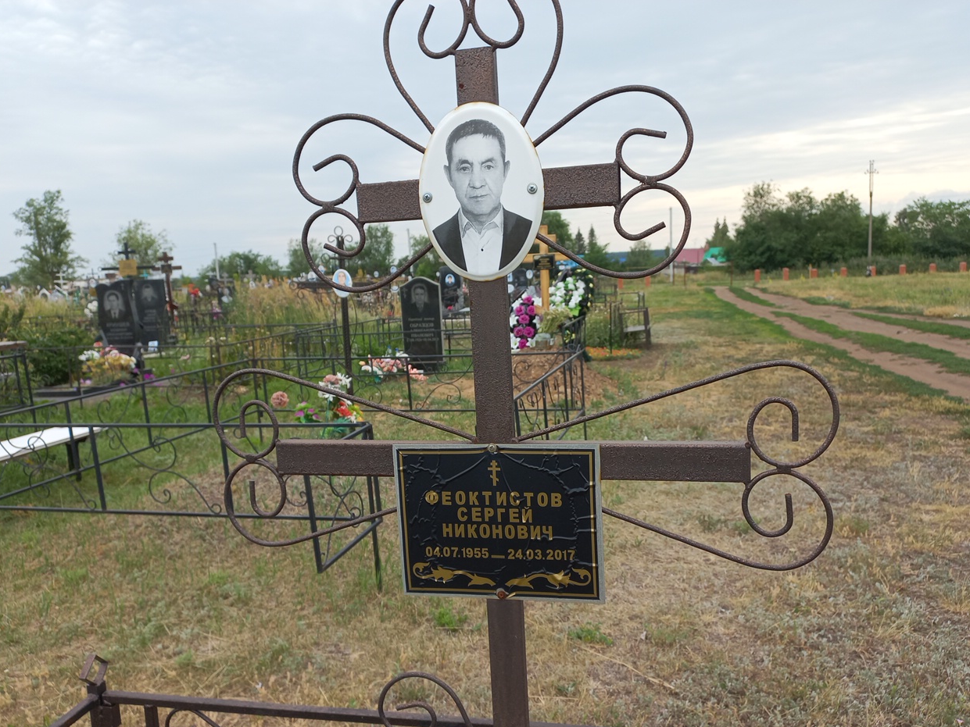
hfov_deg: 61.6
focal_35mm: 29
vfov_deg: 48.1
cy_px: 420
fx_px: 813
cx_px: 504
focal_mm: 4.6
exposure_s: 1/292
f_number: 1.8
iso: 25
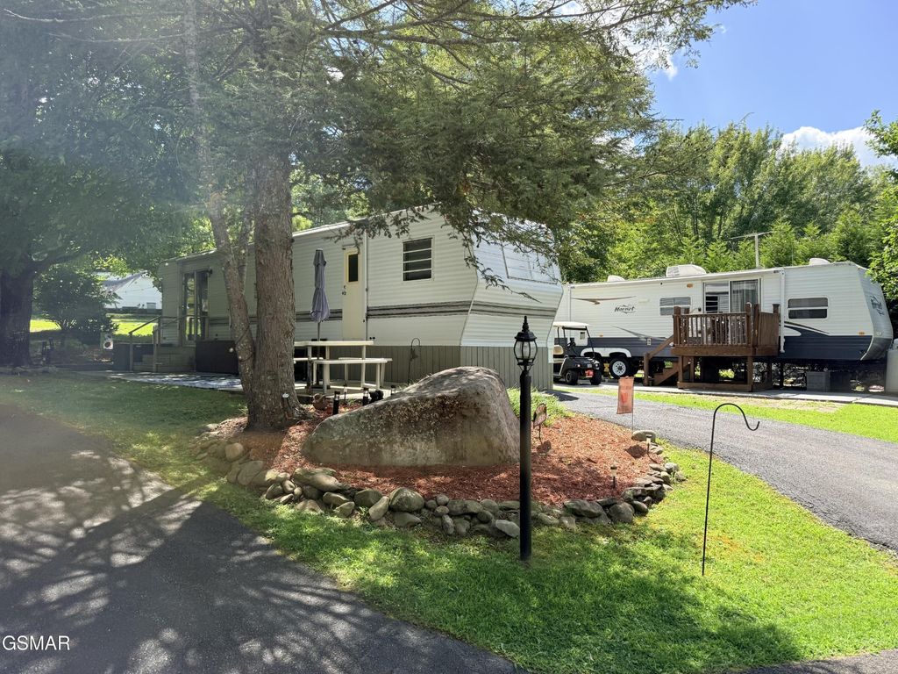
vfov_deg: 56.8
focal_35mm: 24
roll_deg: +0.4
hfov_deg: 71.6
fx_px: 623
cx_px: 449
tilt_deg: +1.9
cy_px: 337
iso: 100
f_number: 1.78
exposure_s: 1/2053
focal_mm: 6.76
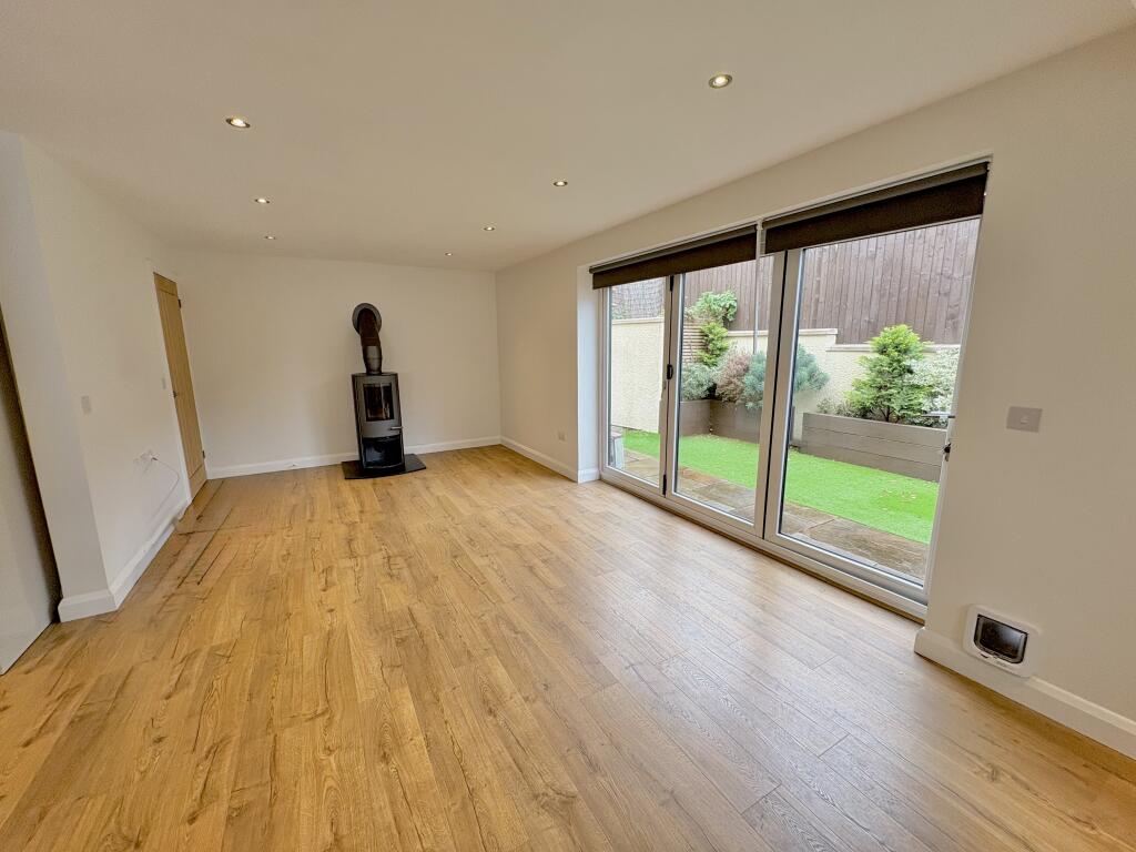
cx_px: 568
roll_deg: +1.1
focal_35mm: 14
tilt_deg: -10.0
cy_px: 426
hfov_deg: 102.1
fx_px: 459
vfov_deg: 85.7
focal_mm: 2.22
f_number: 2.2
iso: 64
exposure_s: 1/99
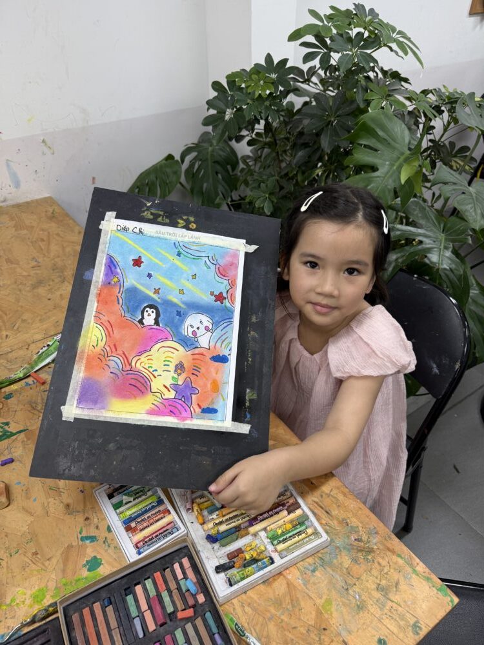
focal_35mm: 24
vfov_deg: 71.6
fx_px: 447
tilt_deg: -37.7
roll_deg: -0.6
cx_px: 242
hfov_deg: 56.8
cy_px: 322
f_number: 1.78
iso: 50
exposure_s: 1/100
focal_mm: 6.76
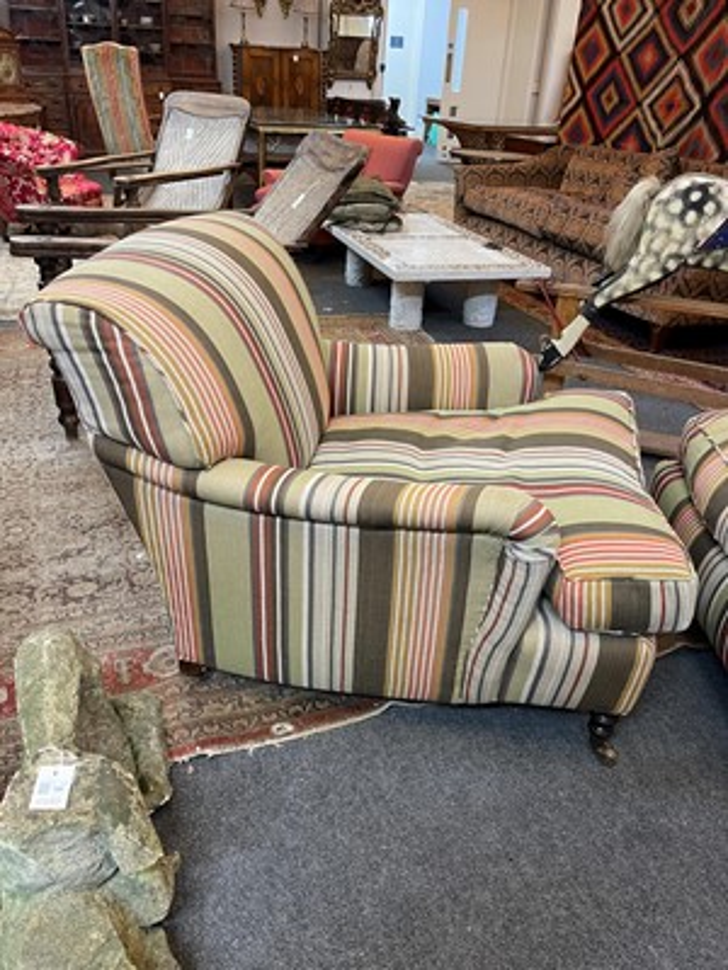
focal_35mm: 26
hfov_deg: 53.1
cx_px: 364
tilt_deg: -29.4
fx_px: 729
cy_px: 485
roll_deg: -3.2
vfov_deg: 67.3
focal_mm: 5.1
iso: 160
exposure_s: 1/50
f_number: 1.6
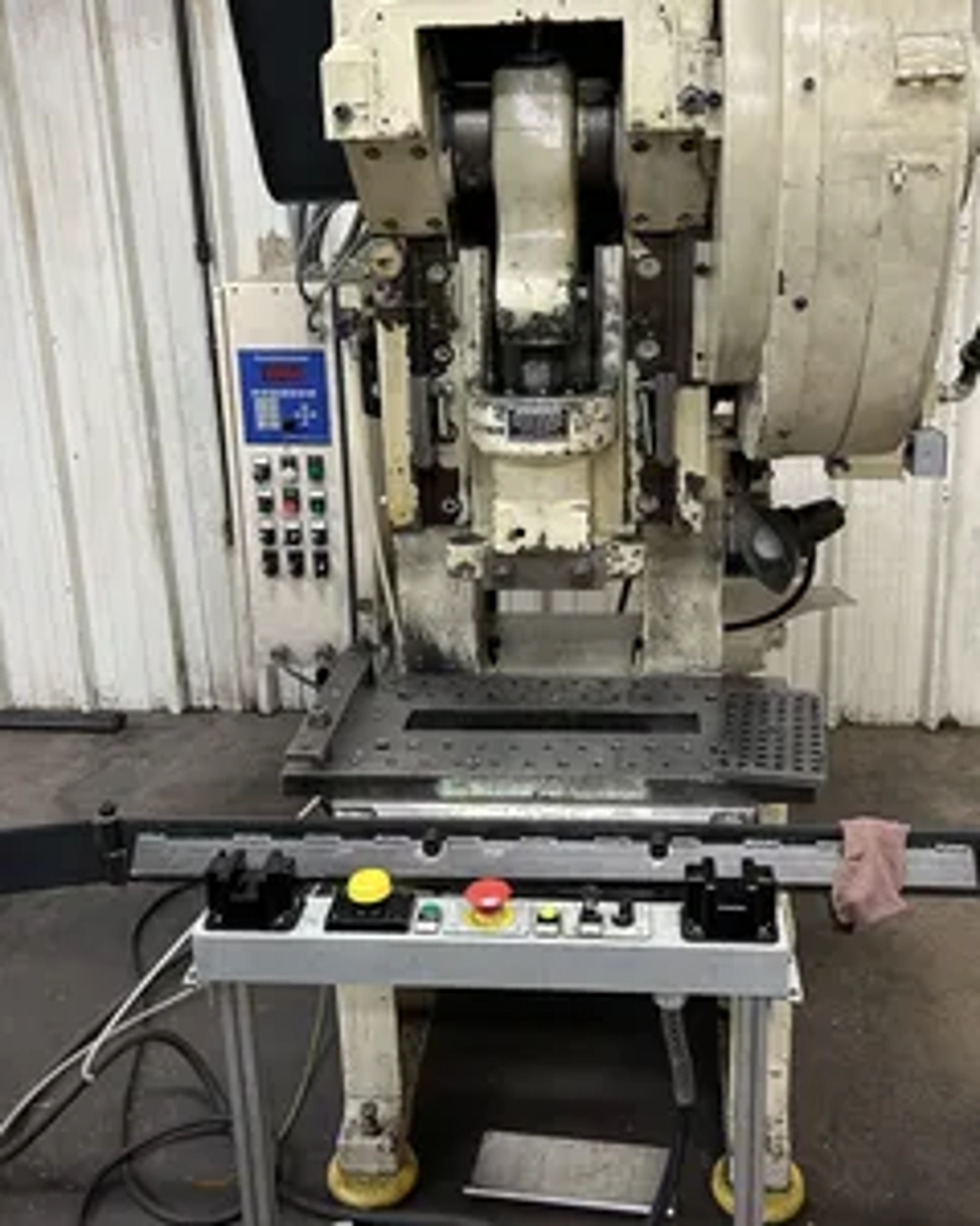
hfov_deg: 43.3
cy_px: 508
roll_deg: +1.8
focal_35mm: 34
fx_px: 1233
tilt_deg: -14.2
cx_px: 545
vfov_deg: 52.6
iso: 160
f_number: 1.5
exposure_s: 1/60
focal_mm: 5.7
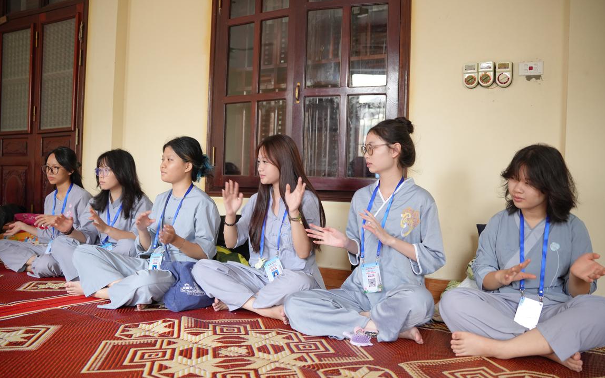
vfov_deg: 39.0
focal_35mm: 32
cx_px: 312
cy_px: 209
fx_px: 533
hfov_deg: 59.1
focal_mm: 30.3
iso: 1250
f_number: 2.8
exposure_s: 1/125
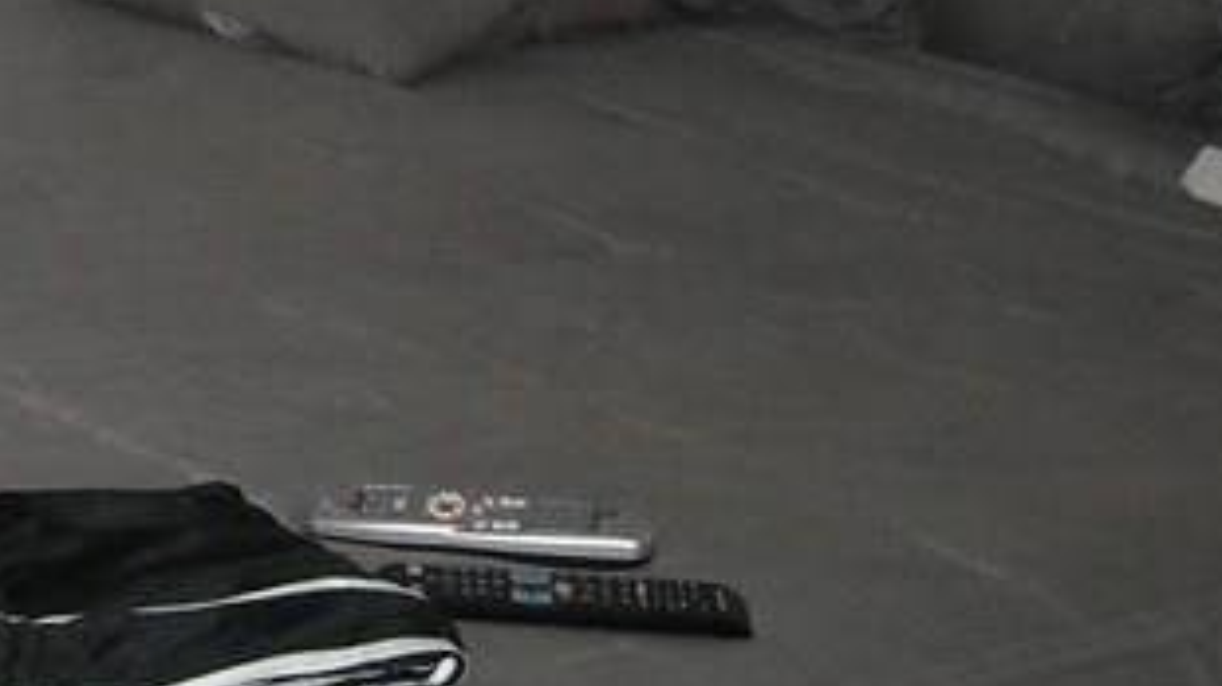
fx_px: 4081
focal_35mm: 126
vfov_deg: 9.5
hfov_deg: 15.7
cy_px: -83
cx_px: -611
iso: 200
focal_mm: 5.7
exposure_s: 1/60
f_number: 2.8
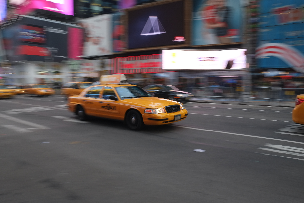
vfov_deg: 47.9
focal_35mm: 27
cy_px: 102
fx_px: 228
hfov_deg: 67.4
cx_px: 152
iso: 400
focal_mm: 18
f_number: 10
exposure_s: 1/20
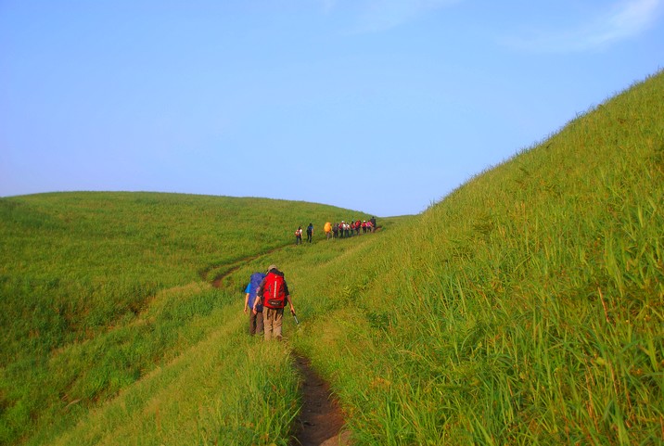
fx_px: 804
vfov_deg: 31.0
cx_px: 332
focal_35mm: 44
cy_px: 223
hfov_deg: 44.9
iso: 100
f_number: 6.3
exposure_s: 1/100
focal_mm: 29
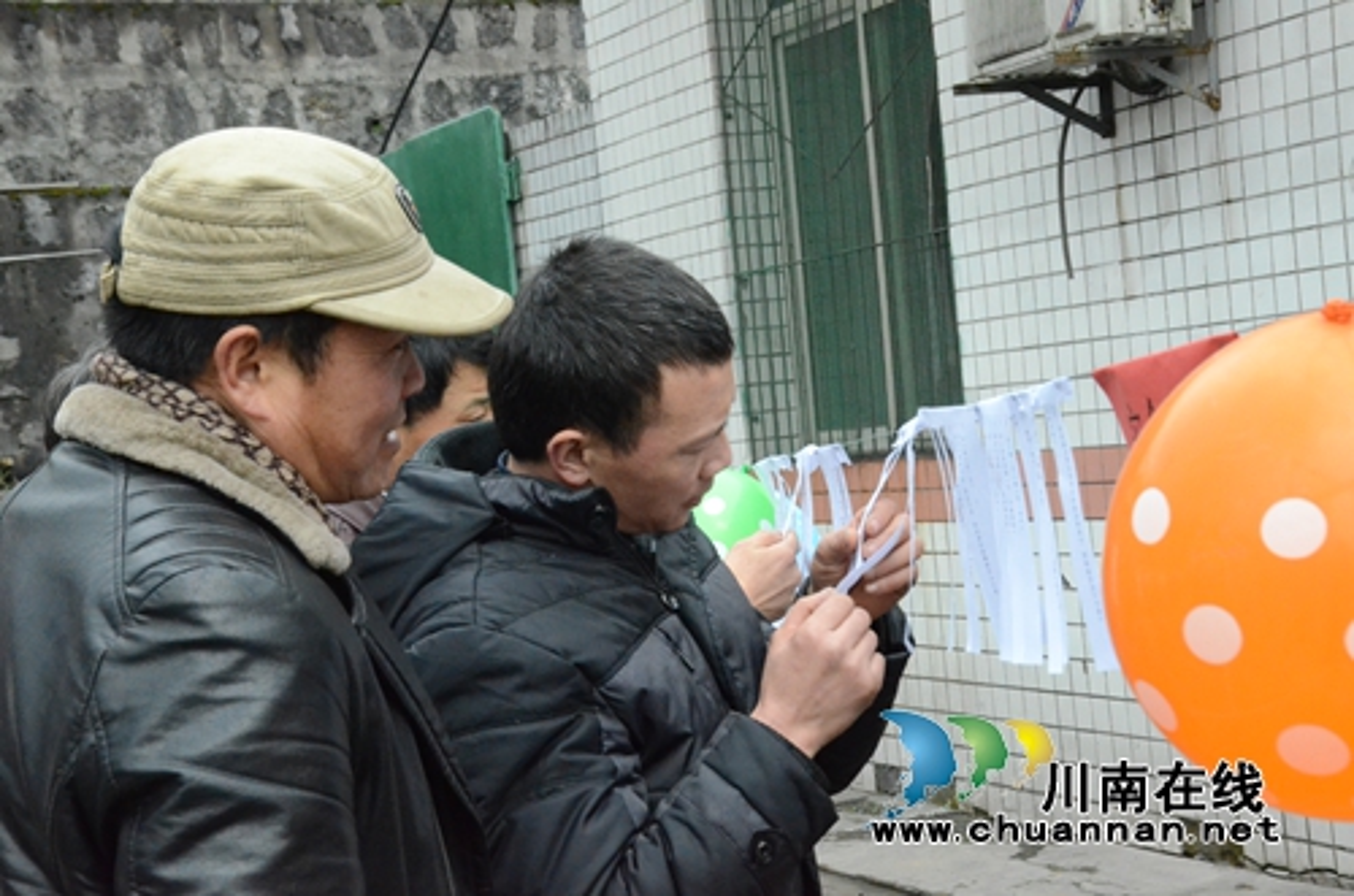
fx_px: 2927
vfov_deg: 17.4
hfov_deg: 26.0
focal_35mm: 78
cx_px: 677
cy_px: 448
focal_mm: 52
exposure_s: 1/1250
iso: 6400
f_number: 18
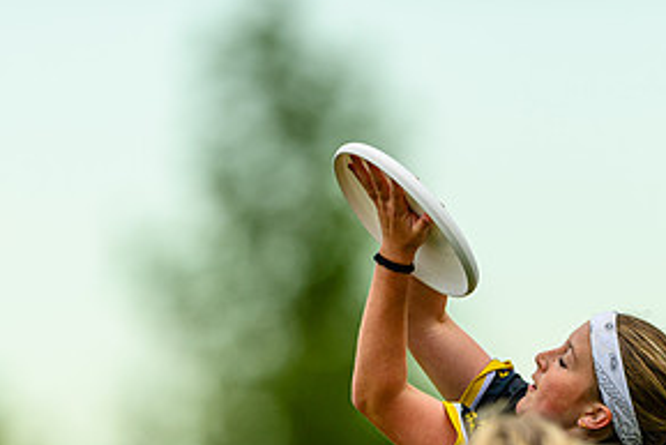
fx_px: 14844
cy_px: 435
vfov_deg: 1.7
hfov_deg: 2.6
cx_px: 445
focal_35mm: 802
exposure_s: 1/1250
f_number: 3.2
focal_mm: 400
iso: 160
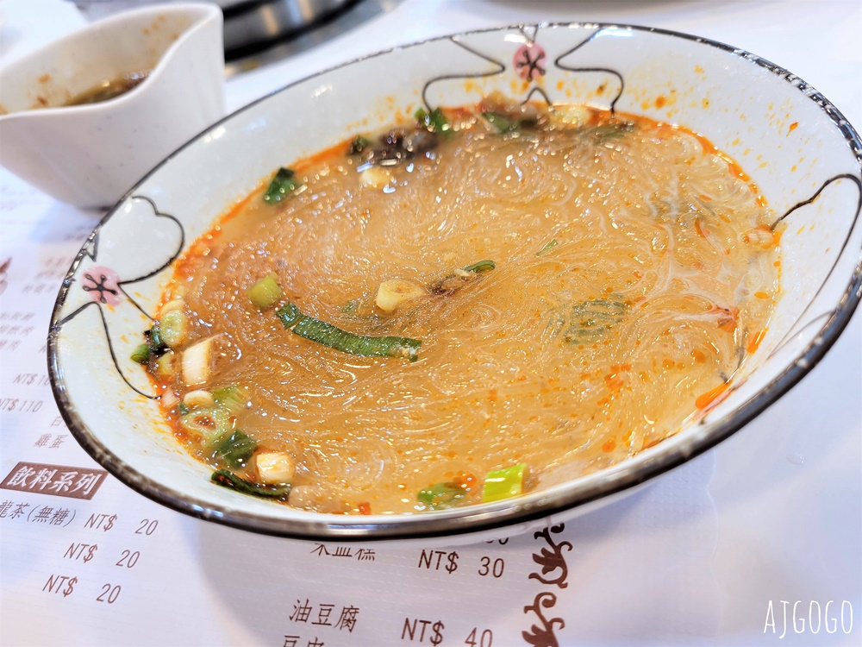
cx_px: 431
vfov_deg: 53.1
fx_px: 647
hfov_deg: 67.3
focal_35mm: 26
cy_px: 324
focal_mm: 5.4
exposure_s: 1/120
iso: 80
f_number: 1.8
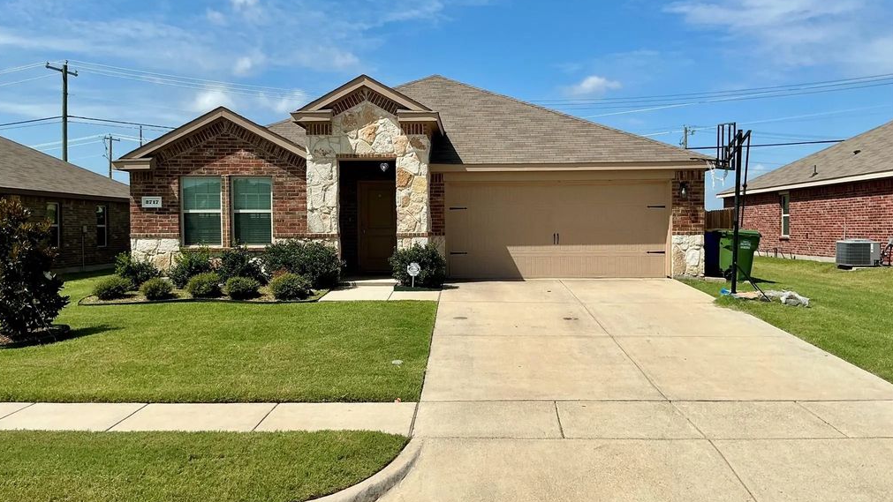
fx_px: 758
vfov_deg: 36.7
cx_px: 446
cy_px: 243
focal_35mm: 32
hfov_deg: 61.0
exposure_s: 1/3322
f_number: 1.8
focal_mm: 3
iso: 25
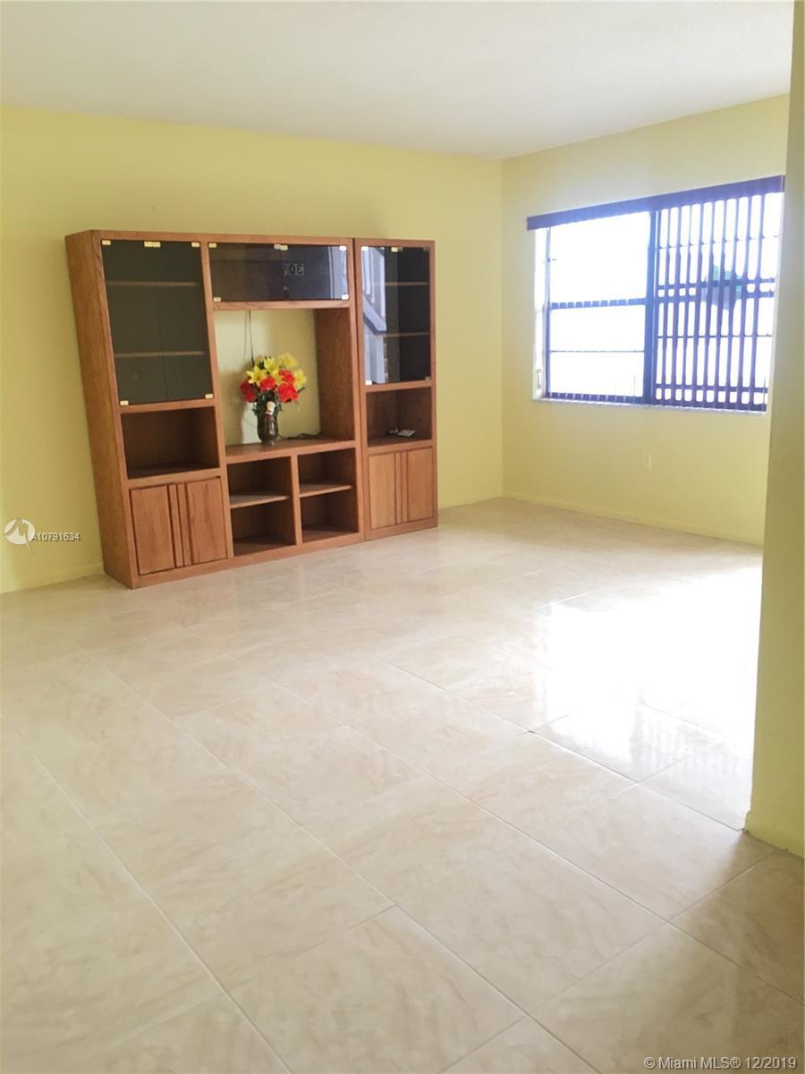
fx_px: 899
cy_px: 537
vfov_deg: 61.7
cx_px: 402
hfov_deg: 48.2
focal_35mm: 29
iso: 80
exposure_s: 1/30
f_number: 2.2
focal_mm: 4.15
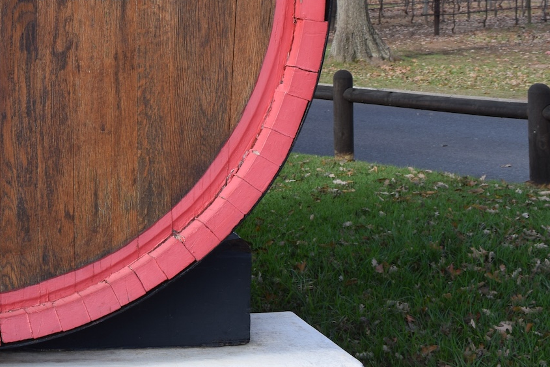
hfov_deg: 25.8
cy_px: -44
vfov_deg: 18.4
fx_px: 1084
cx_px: -90
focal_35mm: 71
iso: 320
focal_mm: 20
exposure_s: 1/250
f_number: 8
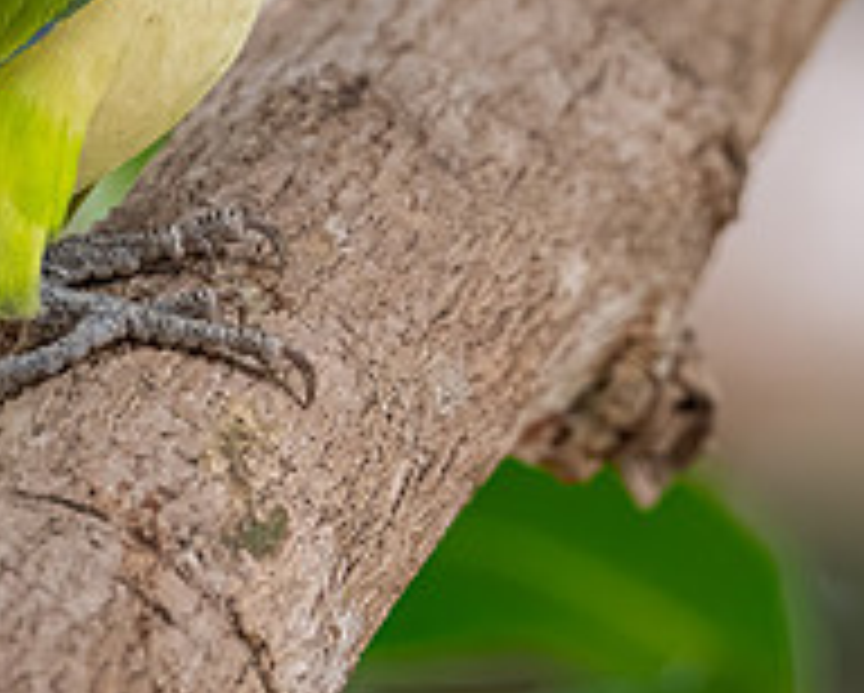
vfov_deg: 1.1
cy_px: 254
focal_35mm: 1464
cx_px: 389
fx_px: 37474
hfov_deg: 1.3
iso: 2500
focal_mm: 400
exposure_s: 1/500
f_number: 4.5
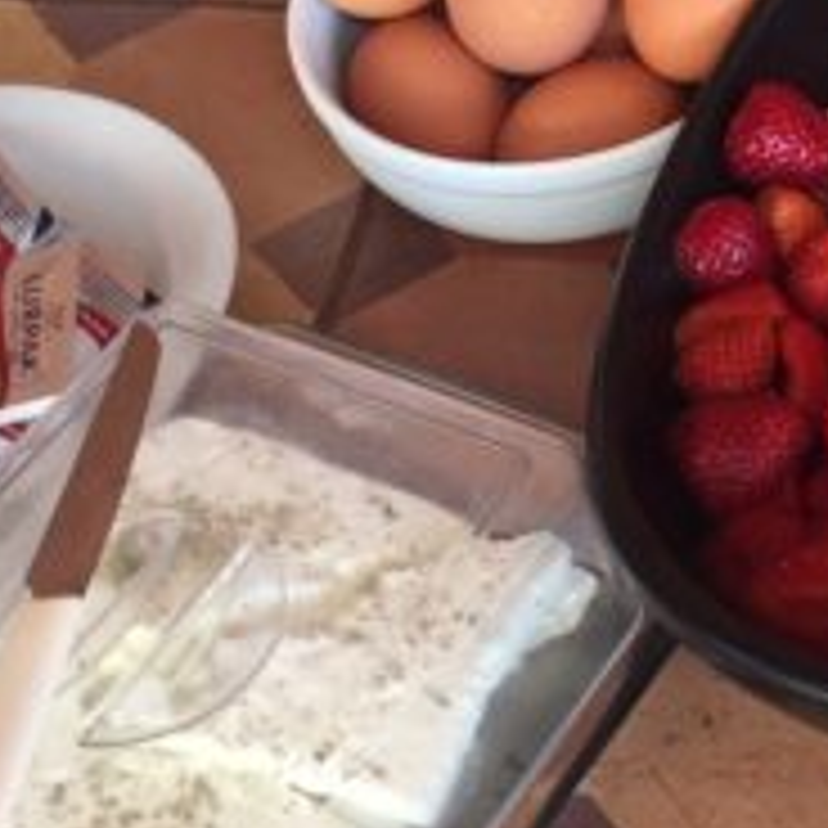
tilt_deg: -46.4
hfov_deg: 15.2
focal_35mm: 107
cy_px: 207
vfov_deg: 16.2
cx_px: 1184
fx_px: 2896
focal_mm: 4.15
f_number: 2.2
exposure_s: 1/100
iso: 32
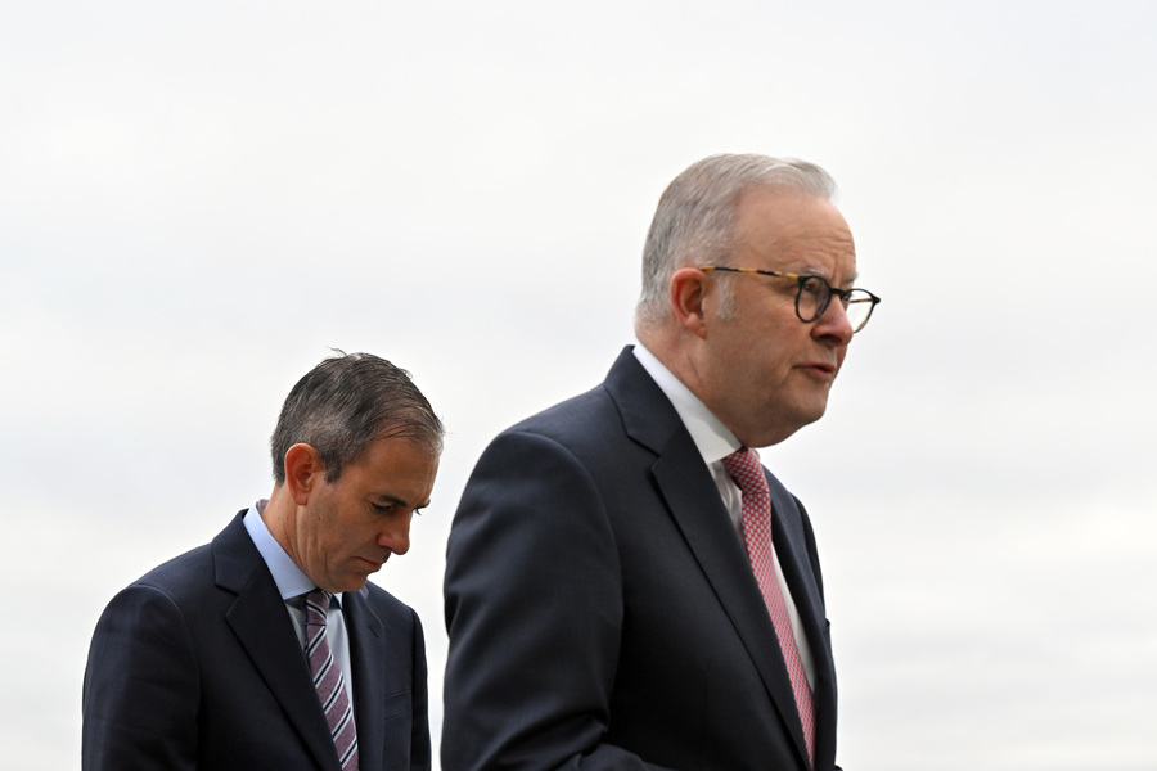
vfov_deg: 11.0
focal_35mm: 125
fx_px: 4017
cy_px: 386
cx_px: 578
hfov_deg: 16.4
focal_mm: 125
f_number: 10
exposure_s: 1/400
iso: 2000
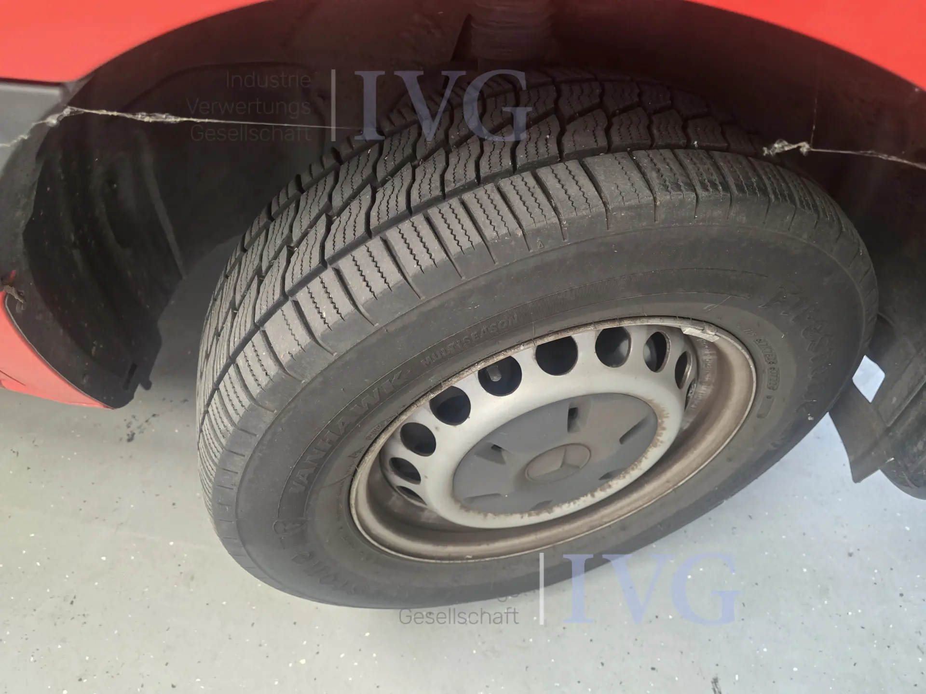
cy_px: 347
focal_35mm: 23
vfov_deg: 58.9
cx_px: 463
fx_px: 615
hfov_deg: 73.9
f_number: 1.7
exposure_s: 1/120
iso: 800
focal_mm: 6.3
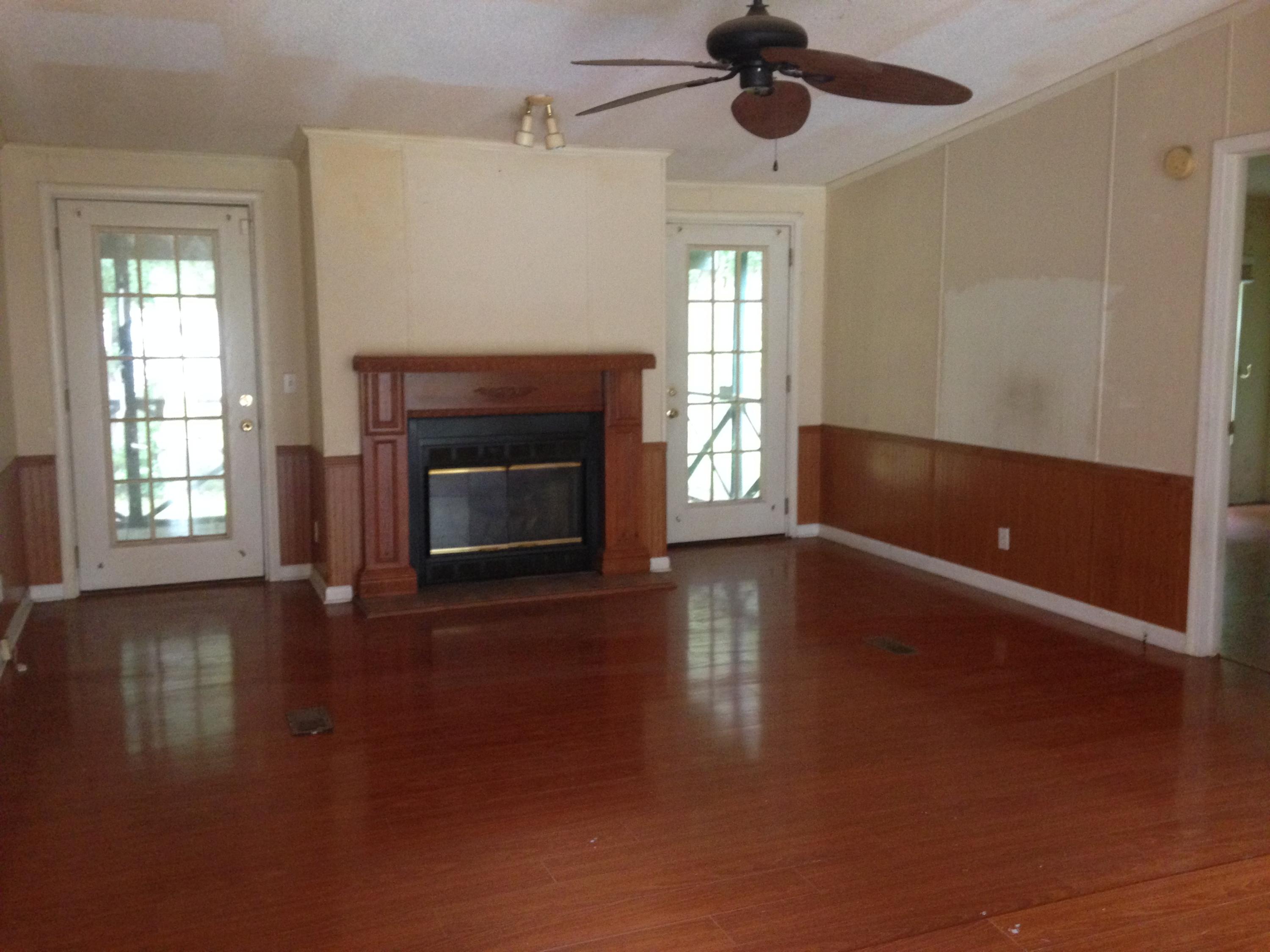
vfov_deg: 42.9
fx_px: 1211
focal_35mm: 33
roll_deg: -0.8
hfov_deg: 55.4
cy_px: 476
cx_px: 635
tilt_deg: -7.0
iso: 320
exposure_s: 1/20
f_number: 2.4
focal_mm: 4.12
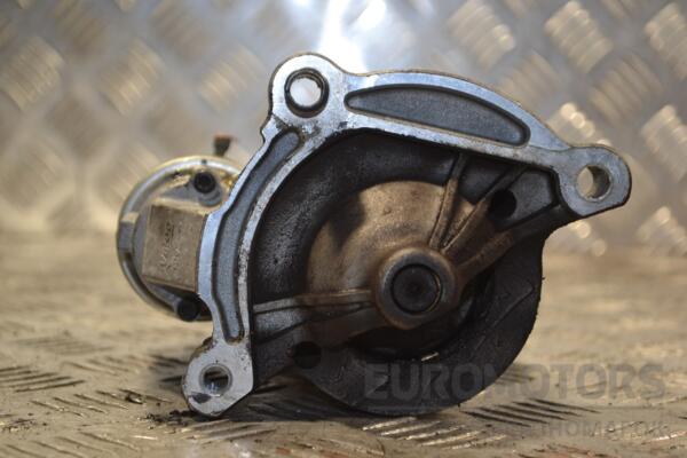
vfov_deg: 16.6
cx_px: 344
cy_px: 229
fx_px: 1574
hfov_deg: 24.6
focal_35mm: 82
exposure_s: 1/60
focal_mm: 55
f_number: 5.6
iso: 450
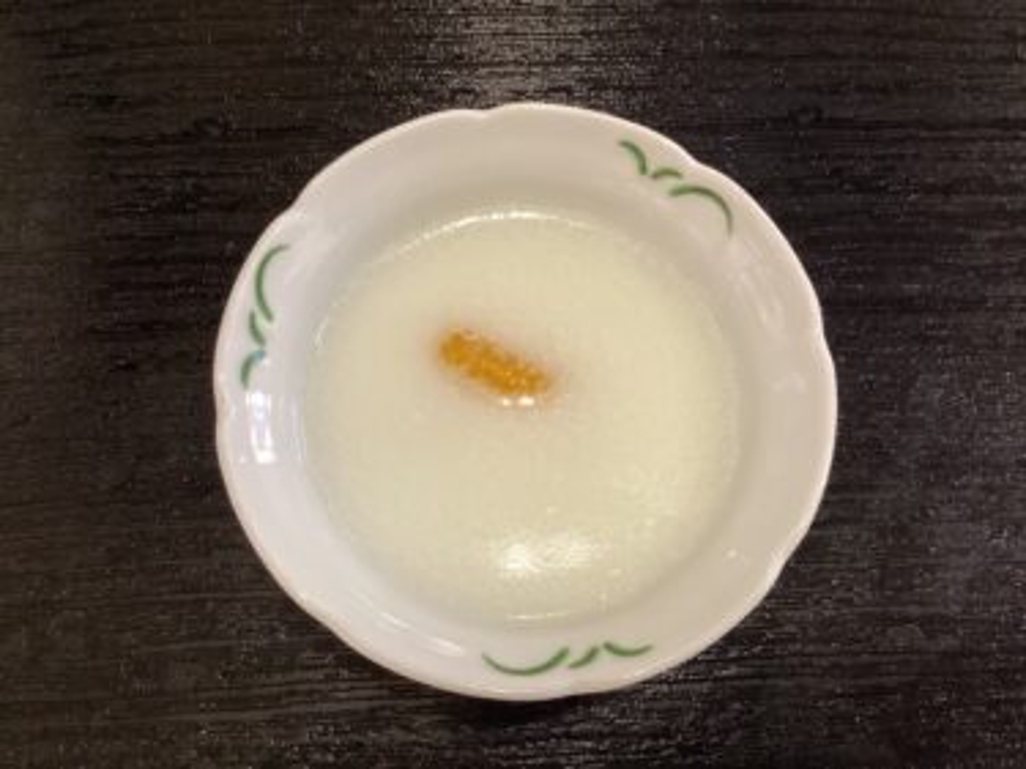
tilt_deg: -72.9
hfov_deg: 58.4
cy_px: 384
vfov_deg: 45.4
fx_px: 919
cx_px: 513
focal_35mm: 31
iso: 250
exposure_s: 1/60
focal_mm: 3.3
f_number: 2.4
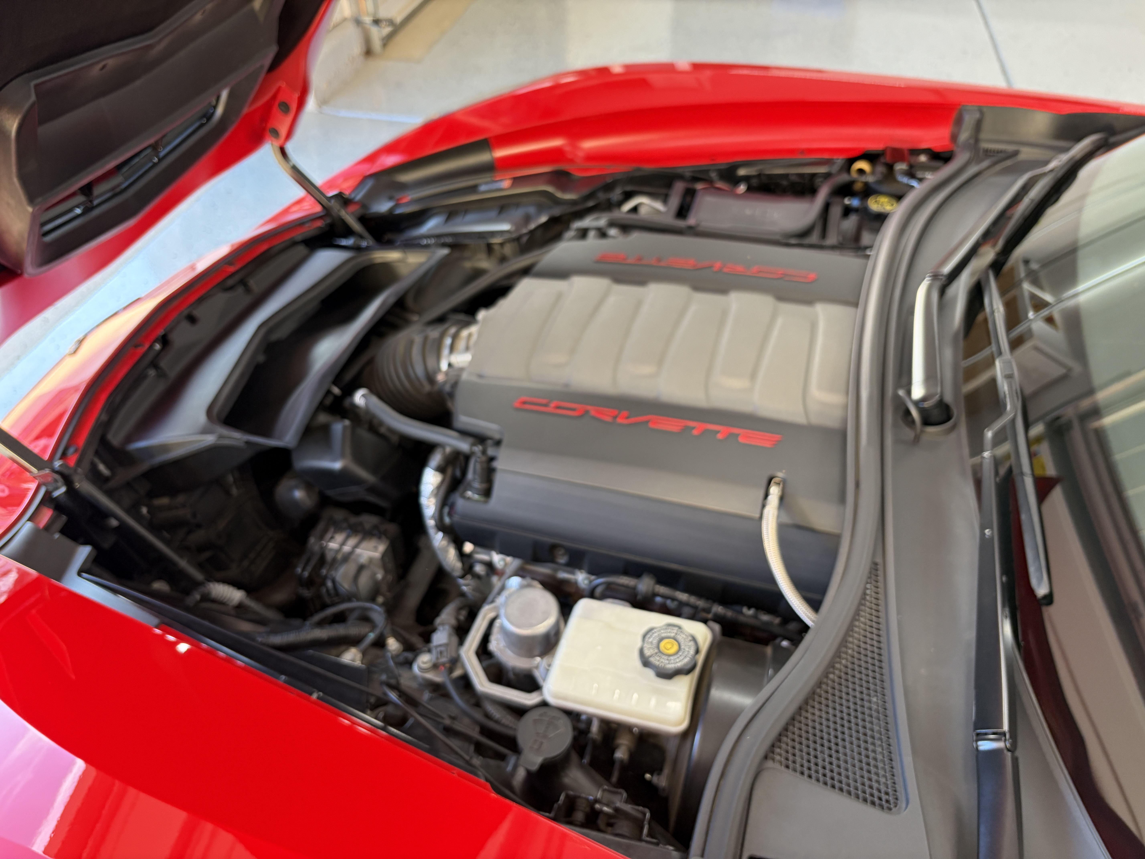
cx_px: 572
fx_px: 860
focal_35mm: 26
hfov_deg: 67.3
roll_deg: -0.1
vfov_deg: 53.1
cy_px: 430
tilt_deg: -43.1
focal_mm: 5.96
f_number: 1.6
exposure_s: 1/60
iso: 125
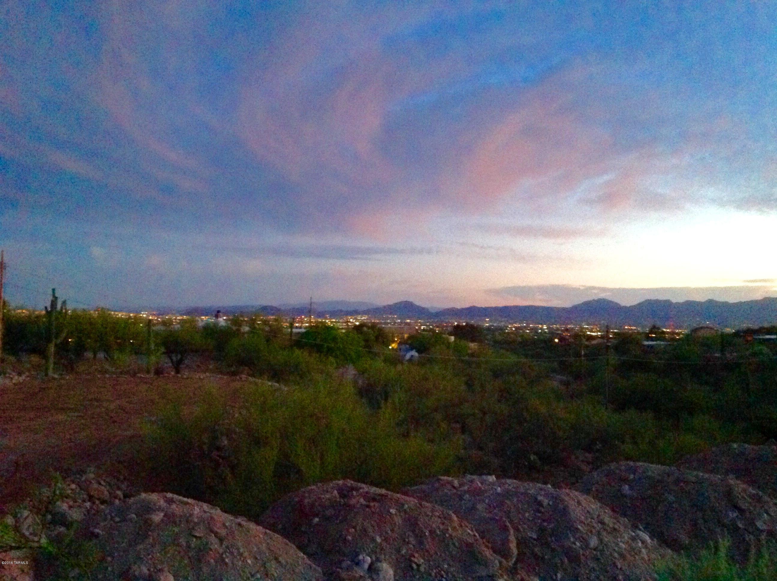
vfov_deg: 40.6
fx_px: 784
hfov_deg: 52.7
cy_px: 290
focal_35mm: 35
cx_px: 388
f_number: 2.4
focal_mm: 4.28
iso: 800
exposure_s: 1/15
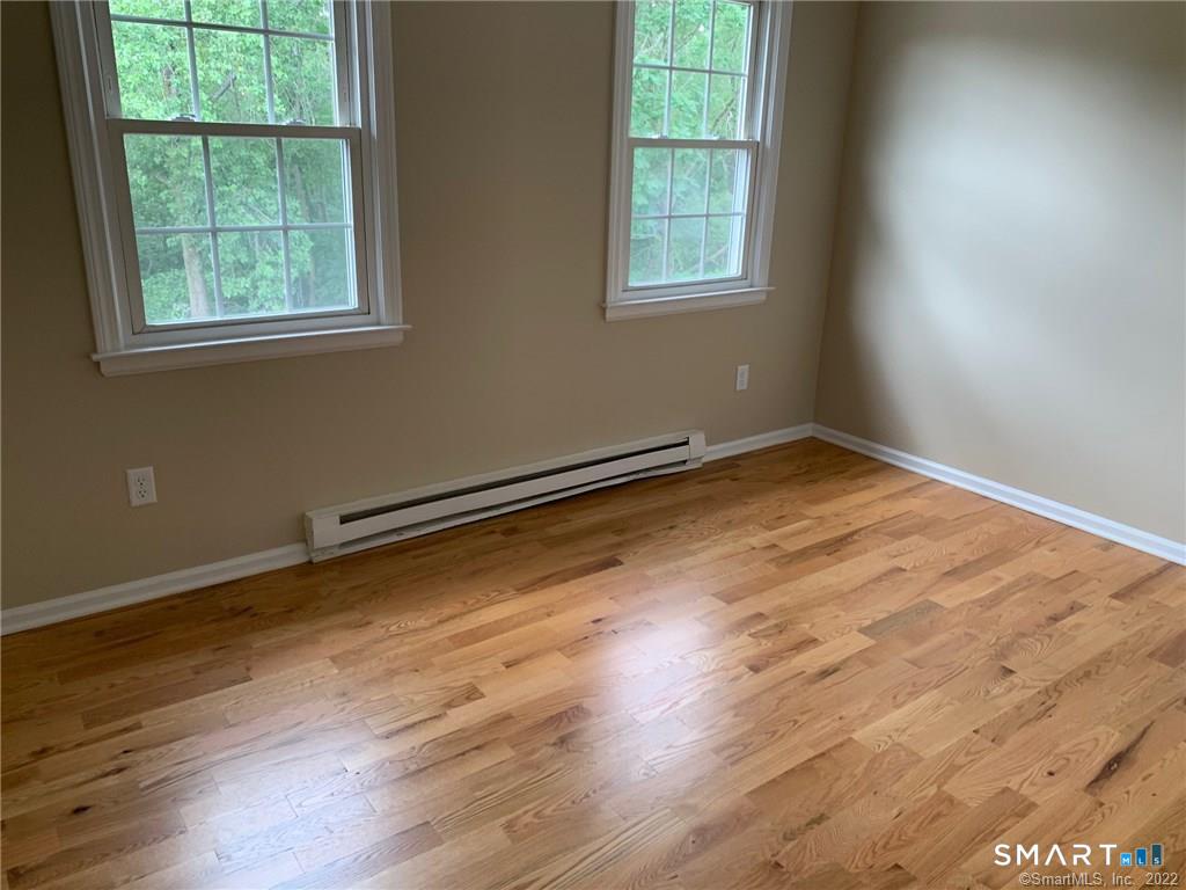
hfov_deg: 67.3
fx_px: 891
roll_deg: -2.5
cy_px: 445
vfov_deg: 53.1
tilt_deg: -16.7
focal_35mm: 26
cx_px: 593
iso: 100
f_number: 1.8
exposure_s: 1/97
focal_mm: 4.25
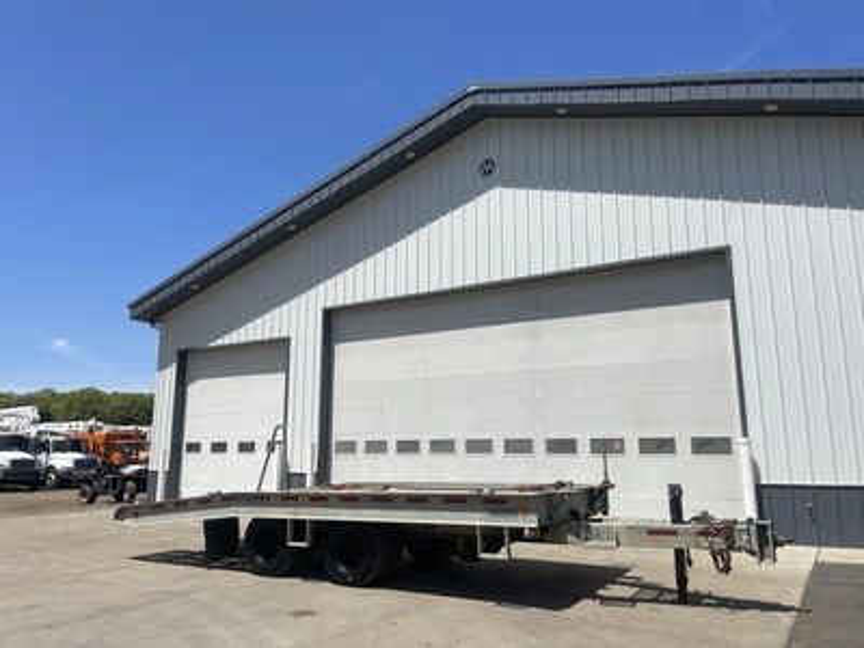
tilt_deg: +9.7
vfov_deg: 54.9
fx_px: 624
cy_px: 324
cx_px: 432
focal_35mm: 25
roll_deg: -0.1
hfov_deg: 69.4
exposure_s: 1/5618
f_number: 1.6
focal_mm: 5.1
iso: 32
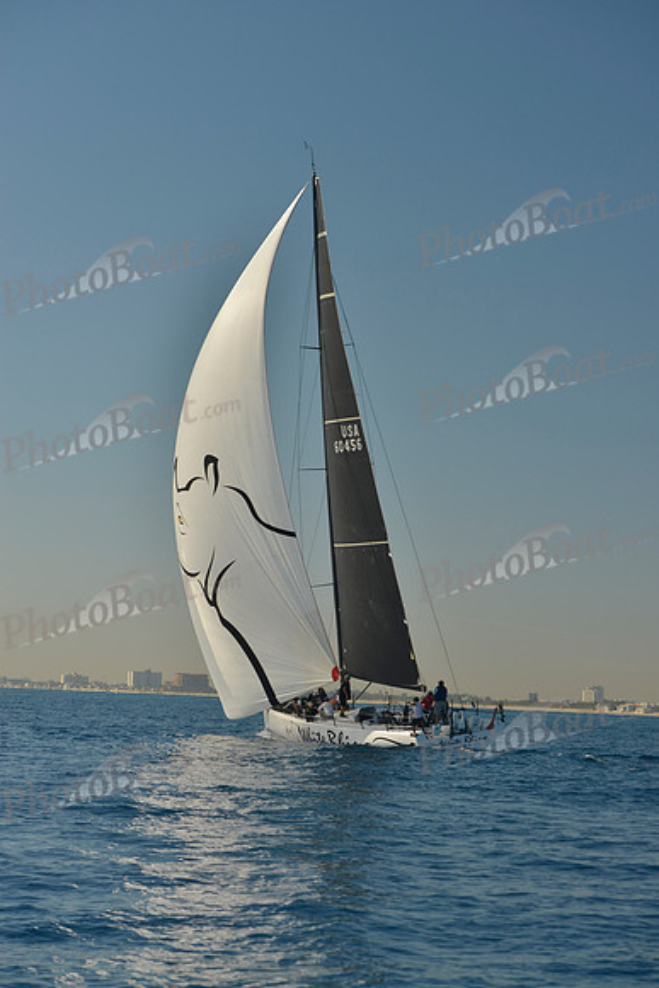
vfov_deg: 22.6
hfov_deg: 15.2
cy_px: 494
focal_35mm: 90
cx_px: 330
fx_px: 2470
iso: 200
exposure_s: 1/800
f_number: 6.3
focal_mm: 90
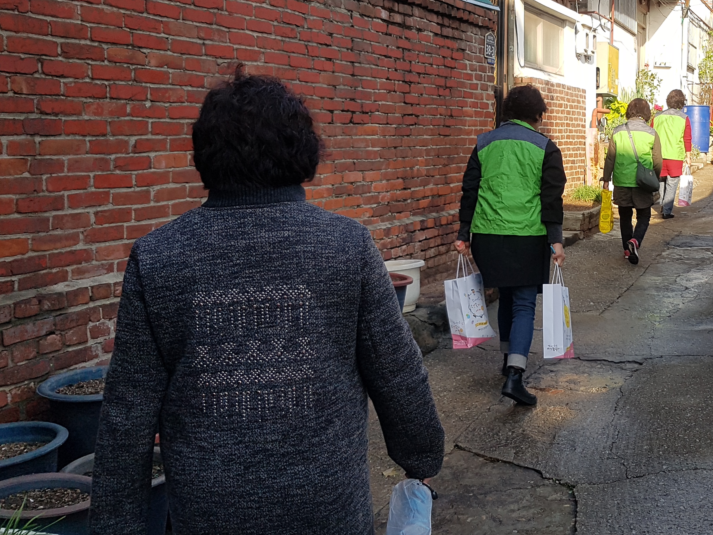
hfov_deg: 41.7
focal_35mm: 43
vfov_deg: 33.4
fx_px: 886
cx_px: 582
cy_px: 196
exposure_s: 1/856
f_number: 1.7
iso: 50
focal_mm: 4.2
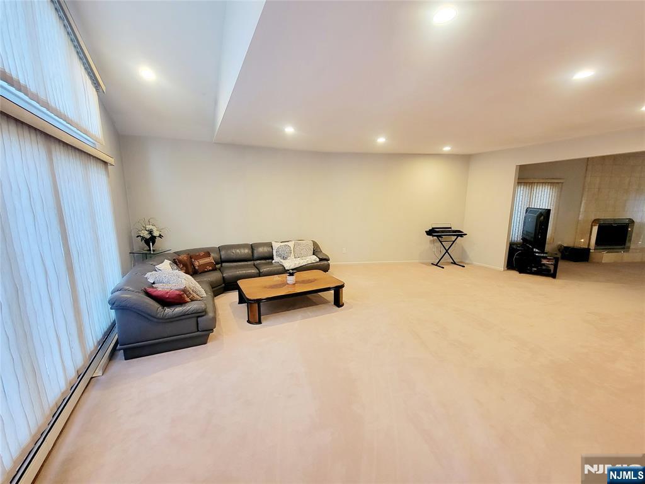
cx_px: 322
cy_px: 242
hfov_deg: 106.2
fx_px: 242
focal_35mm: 13
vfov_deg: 89.9
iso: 160
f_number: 2.2
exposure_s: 1/60.2
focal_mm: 2.2
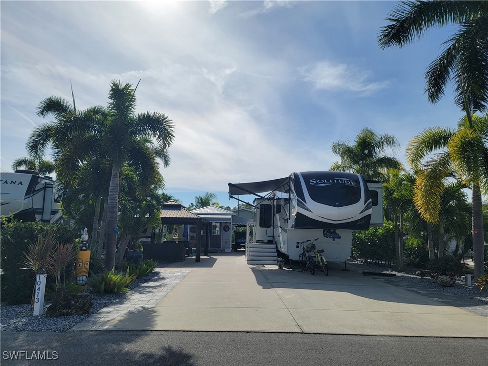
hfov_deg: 71.6
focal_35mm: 24
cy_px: 183
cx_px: 244
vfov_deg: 56.8
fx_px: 338
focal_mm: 6.7
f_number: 1.8
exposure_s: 1/2551
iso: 16
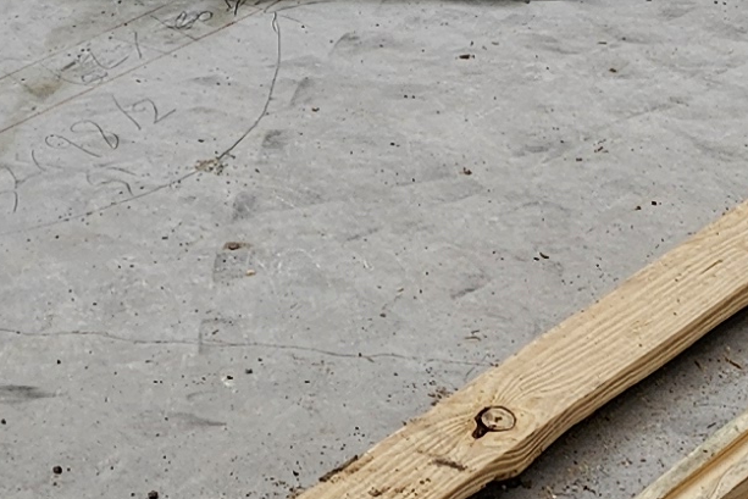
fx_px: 3242
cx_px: -16
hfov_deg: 13.0
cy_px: -1208
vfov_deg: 7.3
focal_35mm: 156
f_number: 1.8
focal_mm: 5.4
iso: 32
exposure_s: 1/180
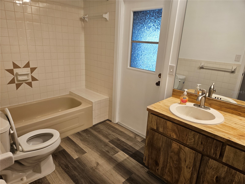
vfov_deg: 58.9
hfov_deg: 73.9
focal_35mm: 23
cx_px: 122
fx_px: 163
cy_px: 92
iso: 200
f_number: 1.8
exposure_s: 1/120
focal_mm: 5.4
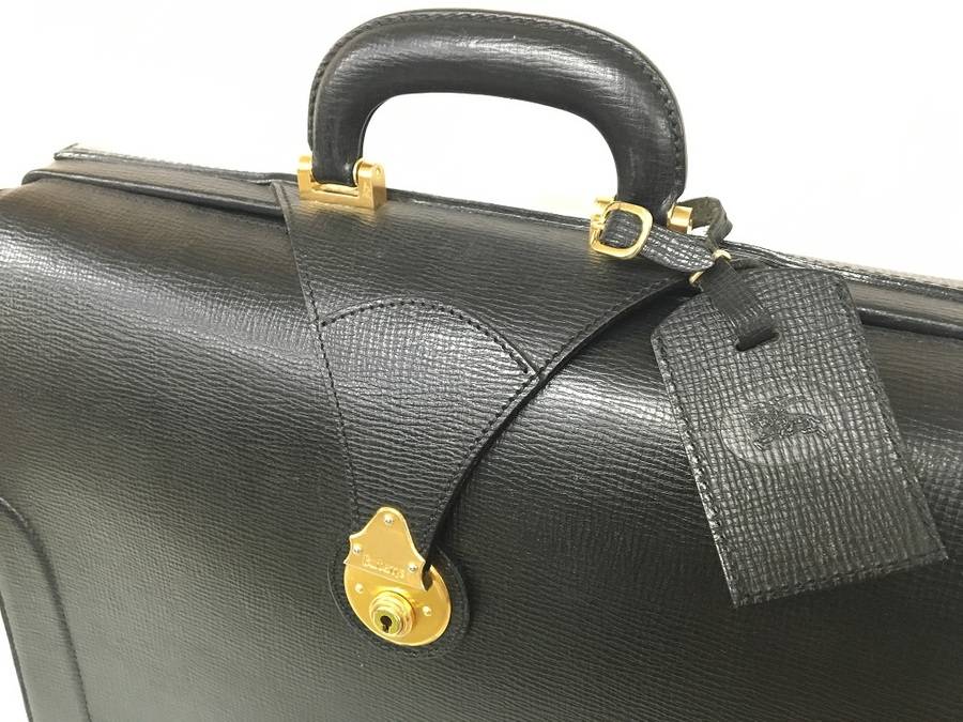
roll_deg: -0.4
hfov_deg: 61.7
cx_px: 482
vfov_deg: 48.2
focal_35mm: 29
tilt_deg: -29.3
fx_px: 807
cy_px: 361
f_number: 2.2
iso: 200
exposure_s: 1/17
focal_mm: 4.15
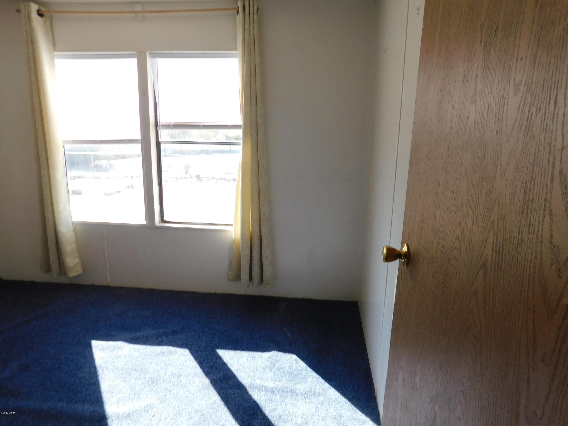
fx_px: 377
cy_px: 213
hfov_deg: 73.9
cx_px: 284
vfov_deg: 58.9
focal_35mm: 23
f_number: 3
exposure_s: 1/200
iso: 125
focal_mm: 4
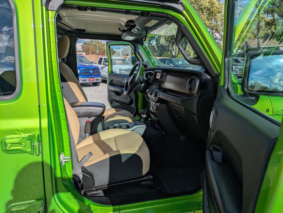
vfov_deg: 54.9
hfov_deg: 69.4
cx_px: 142
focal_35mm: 25
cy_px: 106
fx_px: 204
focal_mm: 5.43
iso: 40
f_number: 1.89
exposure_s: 1/3953
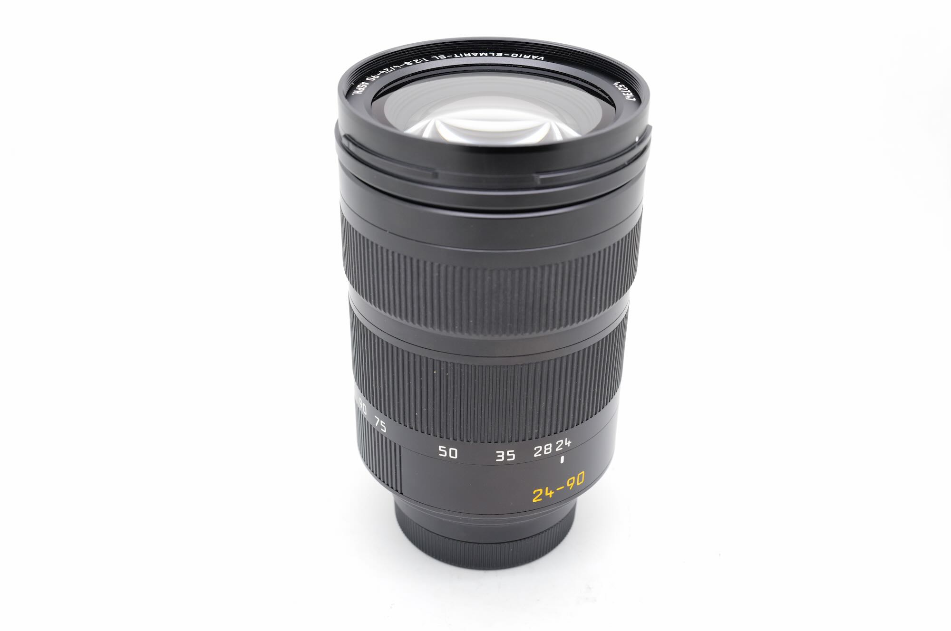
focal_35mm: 43
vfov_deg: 31.1
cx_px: 476
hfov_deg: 45.5
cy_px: 316
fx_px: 1134
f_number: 9
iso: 800
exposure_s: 1/60
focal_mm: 43
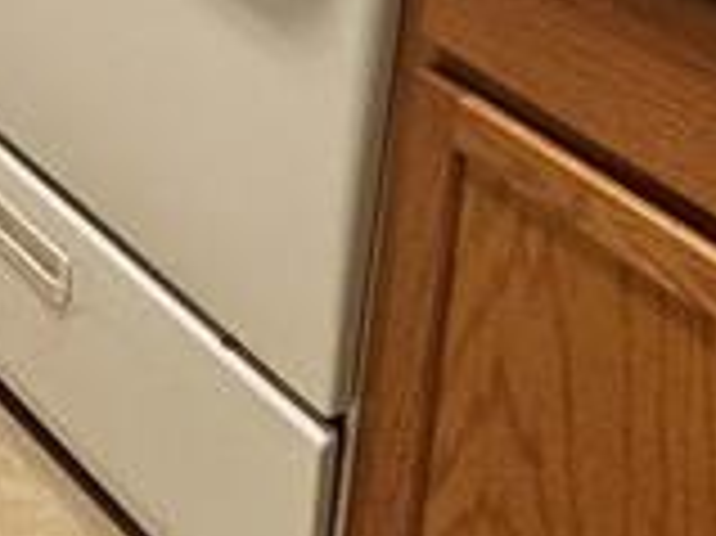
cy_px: -581
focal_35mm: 90
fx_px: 1860
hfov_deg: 19.8
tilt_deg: -13.8
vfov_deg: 13.6
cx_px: -252
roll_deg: -0.5
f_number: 2.2
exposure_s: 1/120
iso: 160
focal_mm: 2.22
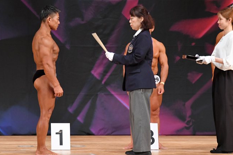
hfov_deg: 6.4
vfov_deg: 4.2
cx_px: 131
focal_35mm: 324
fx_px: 2096
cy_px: 81
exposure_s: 1/400
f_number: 5.6
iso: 5600
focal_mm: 180
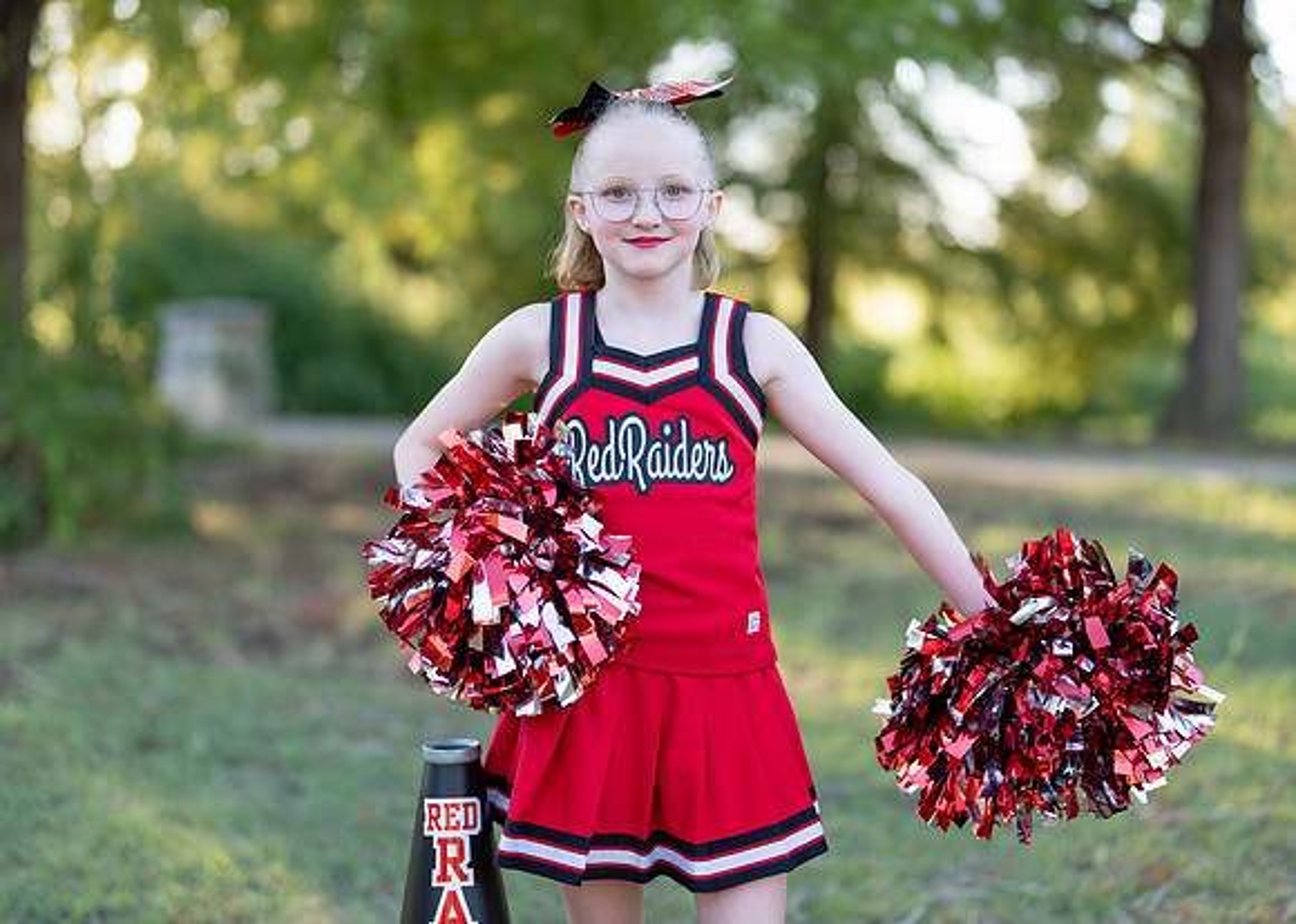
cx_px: 639
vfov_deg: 23.6
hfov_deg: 32.7
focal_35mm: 60
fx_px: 2211
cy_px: 399
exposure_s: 1/640
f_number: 1.2
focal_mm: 50
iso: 100
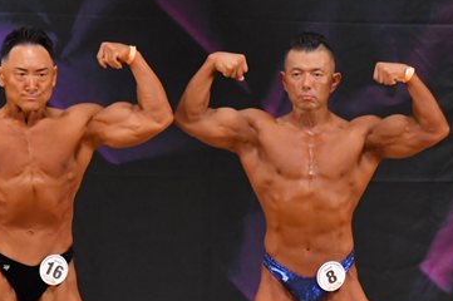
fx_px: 6889
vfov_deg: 2.5
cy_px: 275
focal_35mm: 548
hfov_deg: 3.8
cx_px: 373
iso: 5000
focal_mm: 170
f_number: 5.6
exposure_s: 1/400
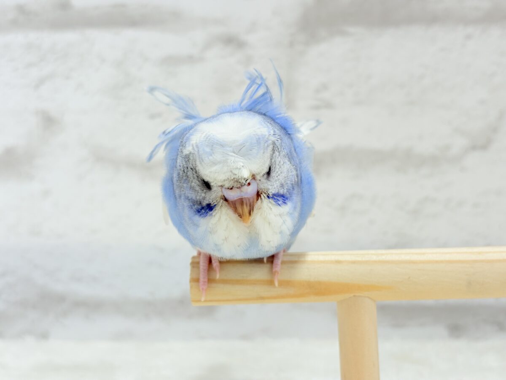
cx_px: 253
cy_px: 190
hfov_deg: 36.8
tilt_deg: -2.2
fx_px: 760
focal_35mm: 52
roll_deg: +1.4
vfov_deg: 28.0
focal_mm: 5.96
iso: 32
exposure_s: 1/50
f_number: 1.6
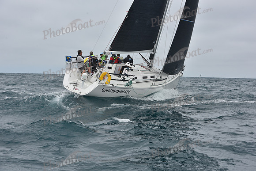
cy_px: 86
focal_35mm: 70
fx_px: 498
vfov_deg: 19.5
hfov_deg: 28.8
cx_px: 128
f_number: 10
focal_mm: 70
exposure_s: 1/800
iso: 250
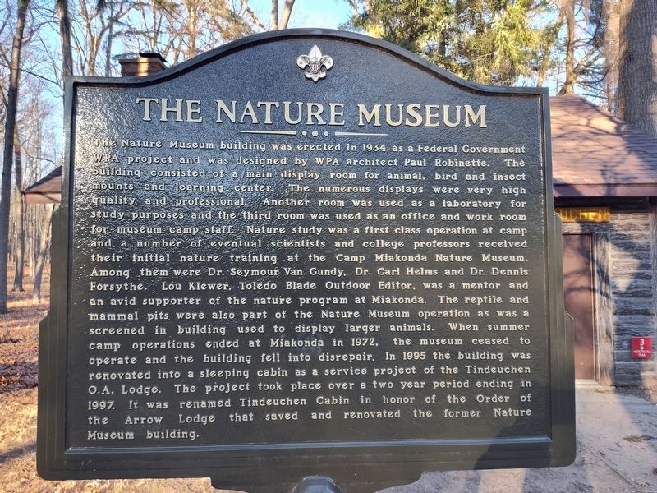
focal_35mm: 23
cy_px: 246
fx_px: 437
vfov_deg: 58.9
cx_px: 328
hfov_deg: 73.9
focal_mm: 5.56
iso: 138
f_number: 1.8
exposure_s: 1/120
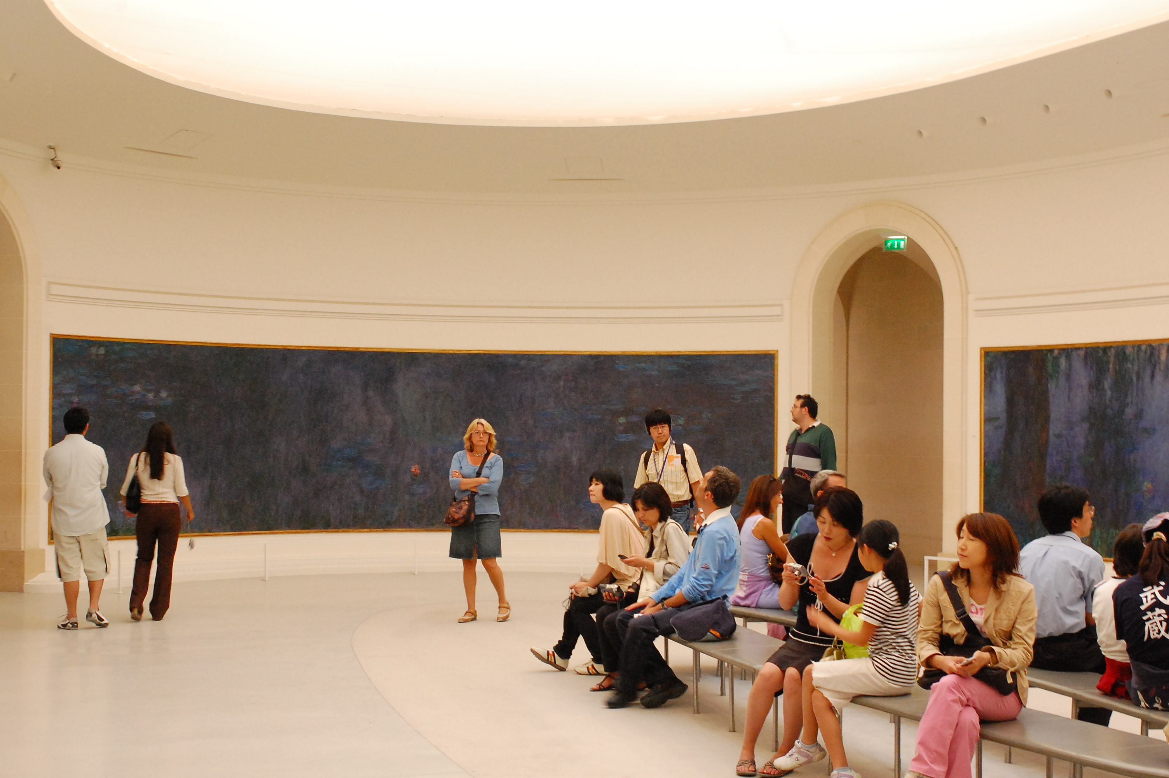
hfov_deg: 37.9
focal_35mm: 52
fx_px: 1703
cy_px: 389
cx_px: 584
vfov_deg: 25.7
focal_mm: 35
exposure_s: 1/25
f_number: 9
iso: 1600
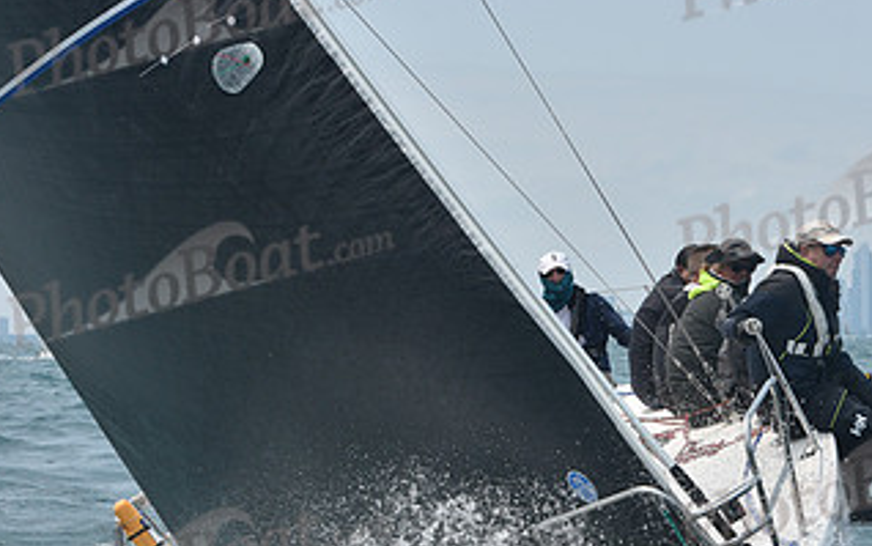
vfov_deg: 8.2
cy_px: 383
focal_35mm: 160
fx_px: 3804
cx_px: 537
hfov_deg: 13.1
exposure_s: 1/800
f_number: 11
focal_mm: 86
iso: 250
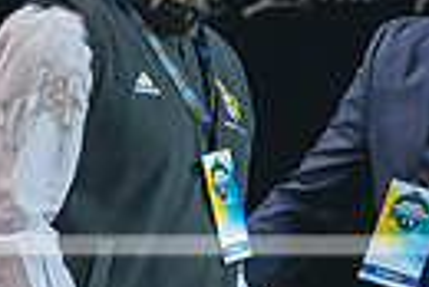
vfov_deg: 1.8
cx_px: 340
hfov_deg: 2.7
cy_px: 248
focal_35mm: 777
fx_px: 9269
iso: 3200
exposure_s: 1/800
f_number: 2.8
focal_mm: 135
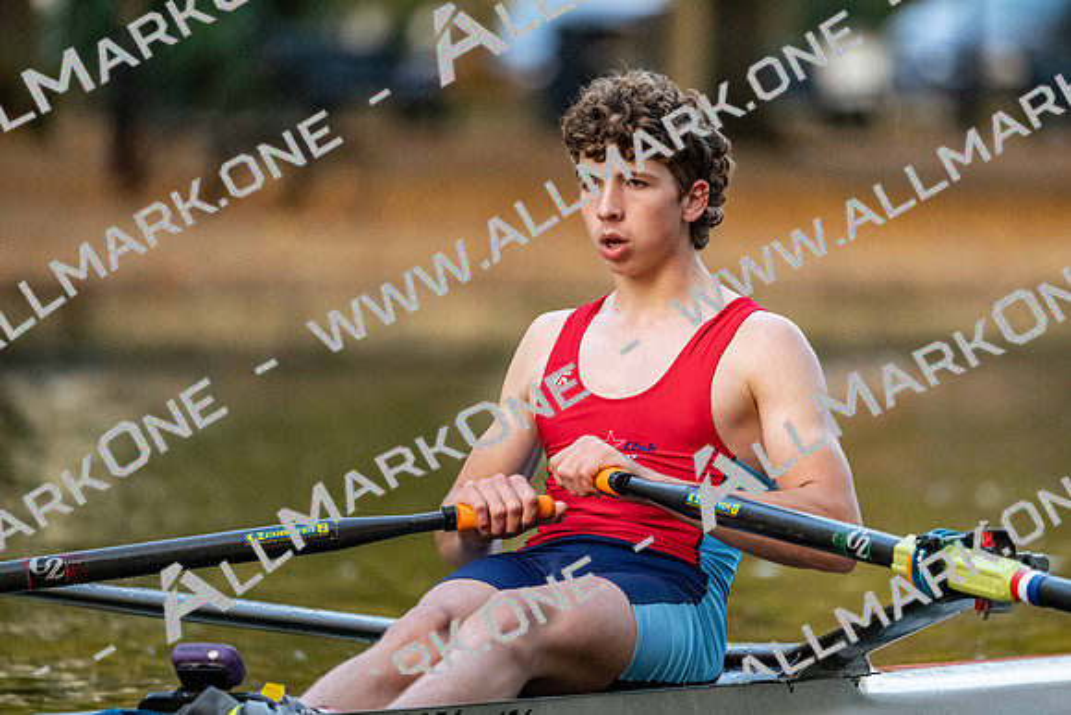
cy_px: 358
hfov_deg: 5.2
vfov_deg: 3.4
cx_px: 536
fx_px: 11902
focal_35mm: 400
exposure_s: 1/2500
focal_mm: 400
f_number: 4.5
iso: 5600
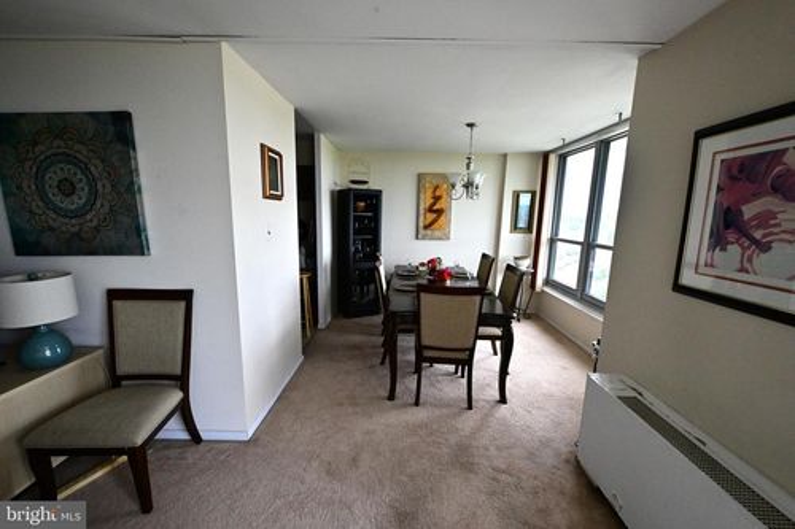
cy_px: 264
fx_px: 309
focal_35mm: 14
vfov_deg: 81.2
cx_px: 398
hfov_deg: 104.3
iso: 1600
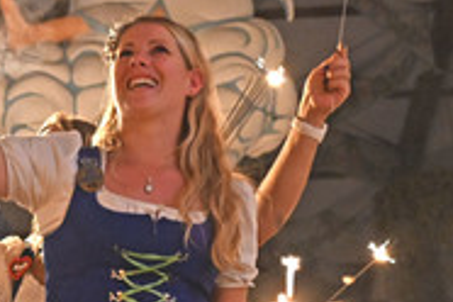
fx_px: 1095
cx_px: 66
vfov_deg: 15.7
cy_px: 161
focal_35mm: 87
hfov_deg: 22.9
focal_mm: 24
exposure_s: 1/60
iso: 5600
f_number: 4
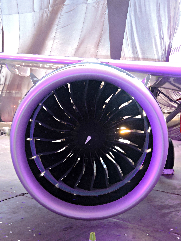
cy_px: 120
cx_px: 90
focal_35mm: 55
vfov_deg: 34.9
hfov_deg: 26.6
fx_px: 383
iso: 400
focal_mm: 9.9
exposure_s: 1/15
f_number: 4
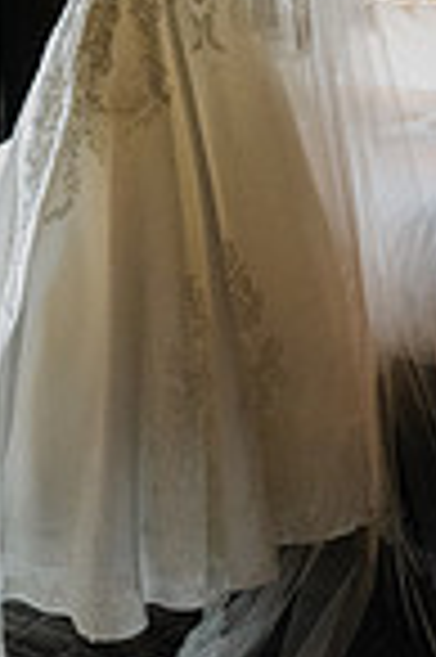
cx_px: 238
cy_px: 162
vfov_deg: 27.0
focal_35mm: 74
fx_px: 1347
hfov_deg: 18.4
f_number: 4
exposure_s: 1/320
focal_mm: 24
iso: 6400
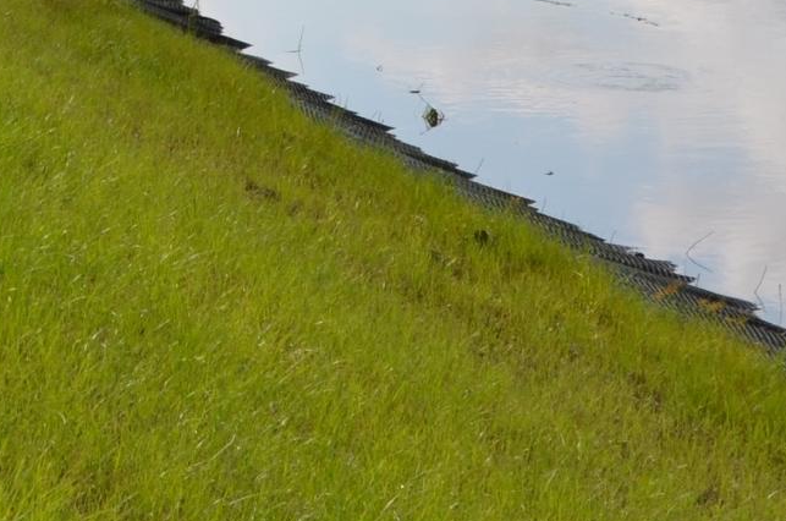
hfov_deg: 11.8
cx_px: -335
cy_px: -331
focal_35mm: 168
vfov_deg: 7.9
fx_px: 3661
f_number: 11
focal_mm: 24
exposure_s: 1/250
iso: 100
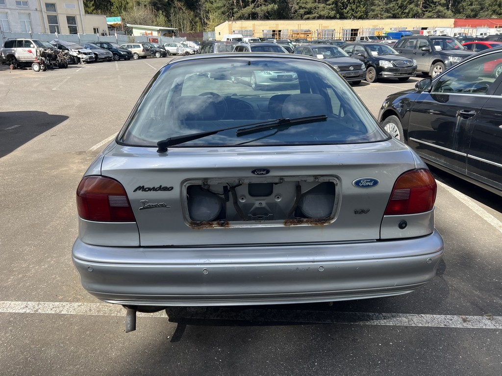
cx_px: 251
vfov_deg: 53.1
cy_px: 188
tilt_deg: -20.2
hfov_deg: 67.3
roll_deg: +1.6
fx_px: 377
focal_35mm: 26
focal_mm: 5.7
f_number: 1.5
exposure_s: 1/1698
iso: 50
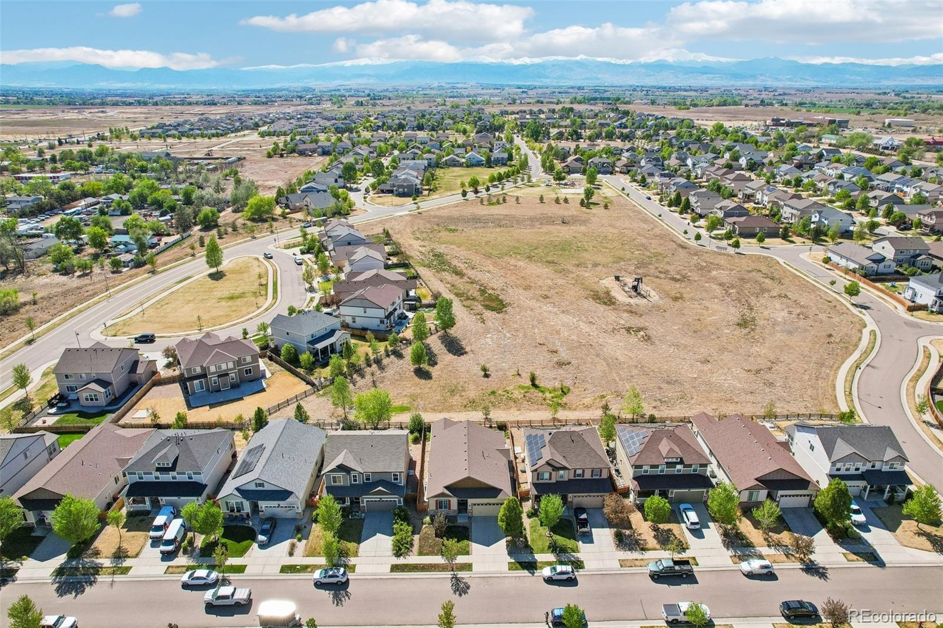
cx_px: 472
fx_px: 576
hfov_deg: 78.6
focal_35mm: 22
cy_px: 314
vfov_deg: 57.2
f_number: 2.8
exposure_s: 1/3000
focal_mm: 8.4
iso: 160
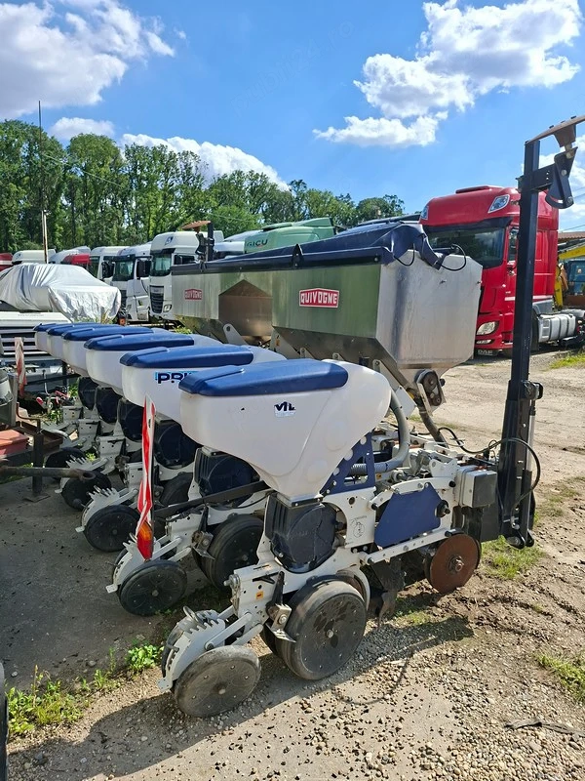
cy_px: 390
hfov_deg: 58.9
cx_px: 292
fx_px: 518
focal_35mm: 23
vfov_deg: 73.9
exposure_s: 1/2415
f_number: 1.8
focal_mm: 5.54
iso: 50
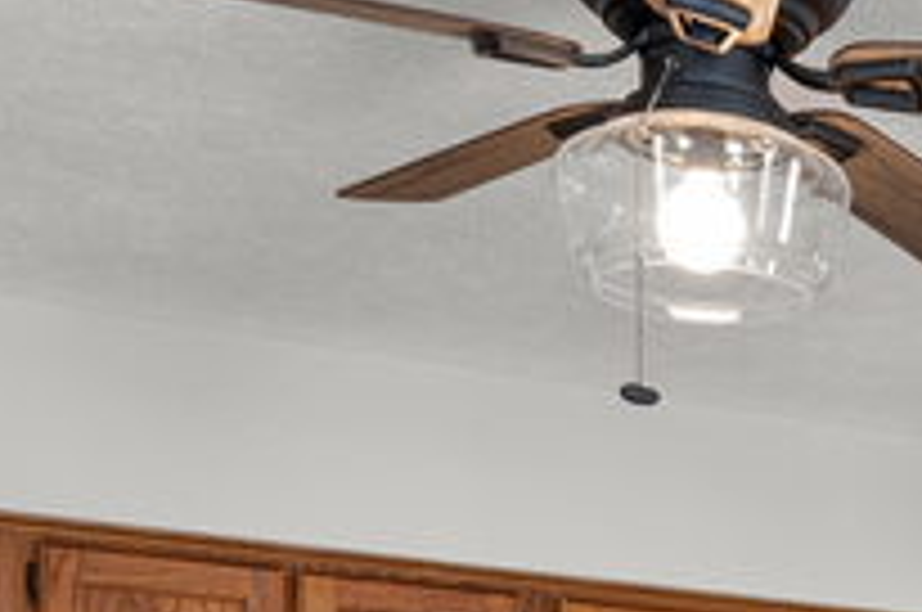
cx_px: 1518
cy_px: 1192
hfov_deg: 16.3
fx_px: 2838
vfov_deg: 11.2
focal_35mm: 111
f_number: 6.3
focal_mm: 14
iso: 500
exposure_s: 1/30
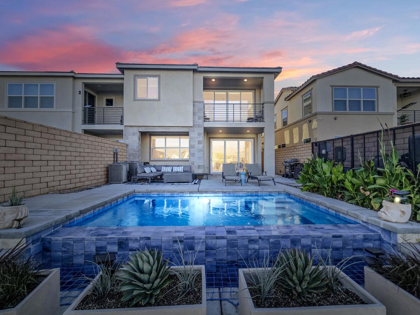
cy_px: 158
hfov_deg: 106.2
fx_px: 158
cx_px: 210
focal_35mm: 13
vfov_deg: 89.9
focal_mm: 2.2
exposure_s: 1/914
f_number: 2.2
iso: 50
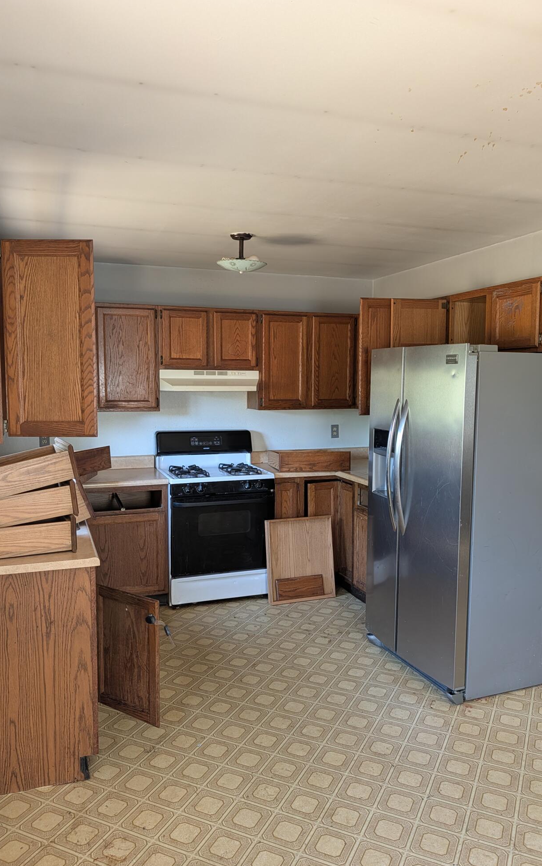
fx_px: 614
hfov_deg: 47.6
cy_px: 435
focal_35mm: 26
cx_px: 288
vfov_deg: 70.4
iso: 220
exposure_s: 1/45.7
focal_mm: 6.9
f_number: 1.68
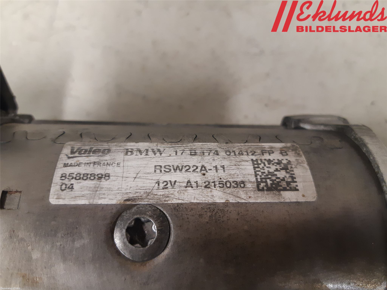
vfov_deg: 53.1
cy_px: 145
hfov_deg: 67.3
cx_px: 194
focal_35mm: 26
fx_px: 291
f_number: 1.7
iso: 200
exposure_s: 1/33
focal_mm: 3.93
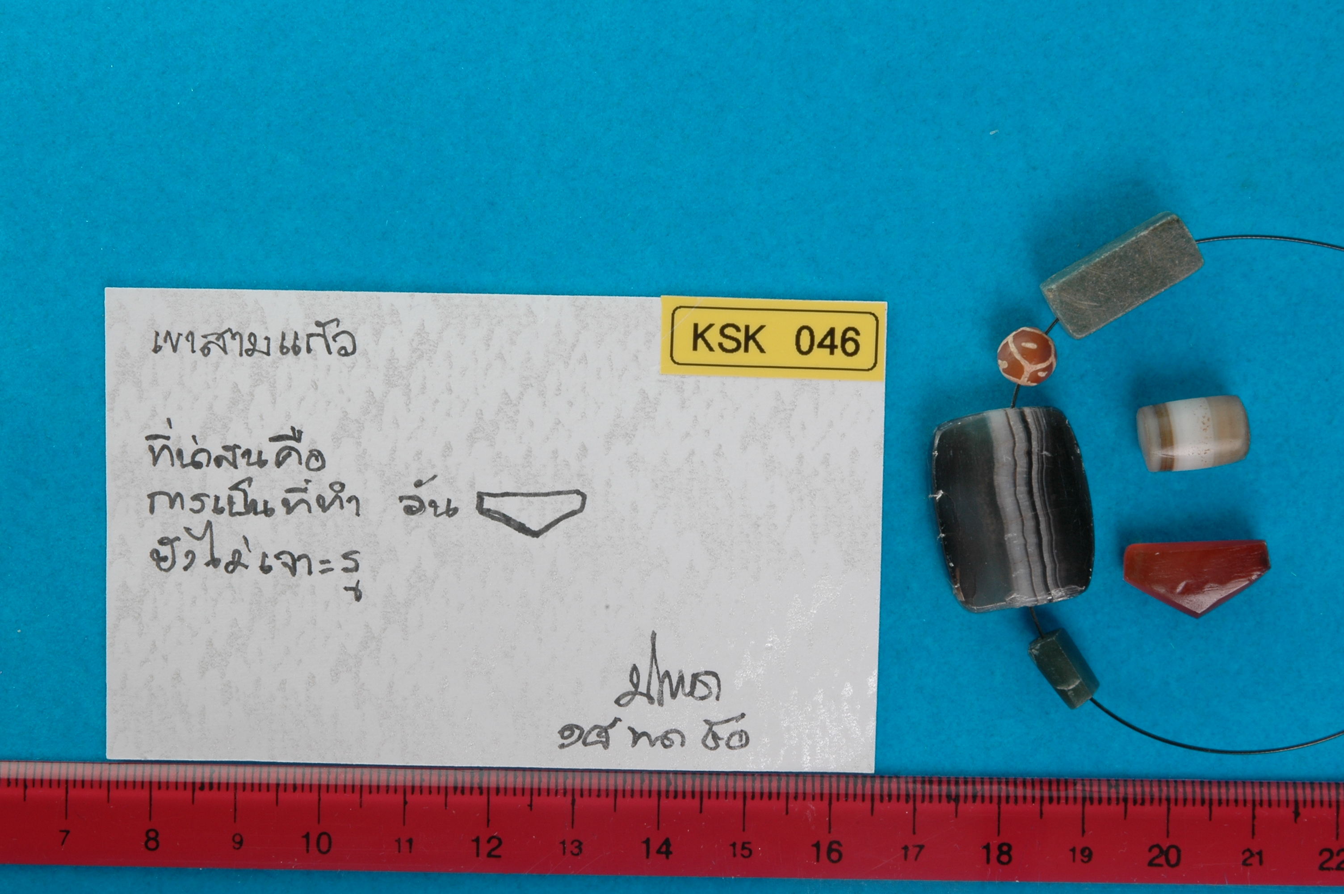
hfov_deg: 27.0
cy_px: 447
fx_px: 2797
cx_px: 672
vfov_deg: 18.1
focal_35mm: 75
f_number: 29
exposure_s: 1/60
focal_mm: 50
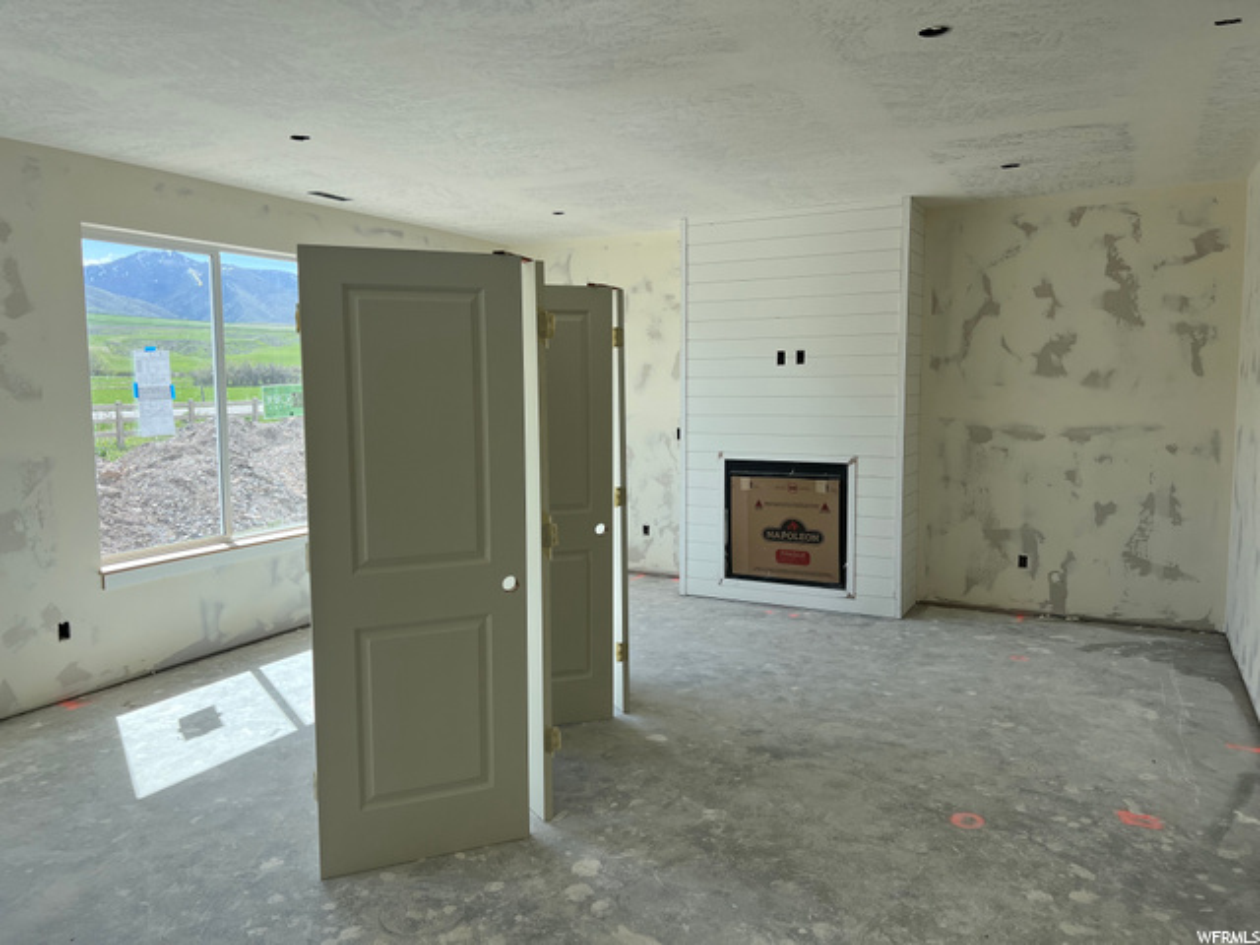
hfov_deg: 67.3
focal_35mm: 26
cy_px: 472
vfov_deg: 53.1
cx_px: 630
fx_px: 946
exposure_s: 1/1000
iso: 50
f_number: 1.5
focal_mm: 5.7
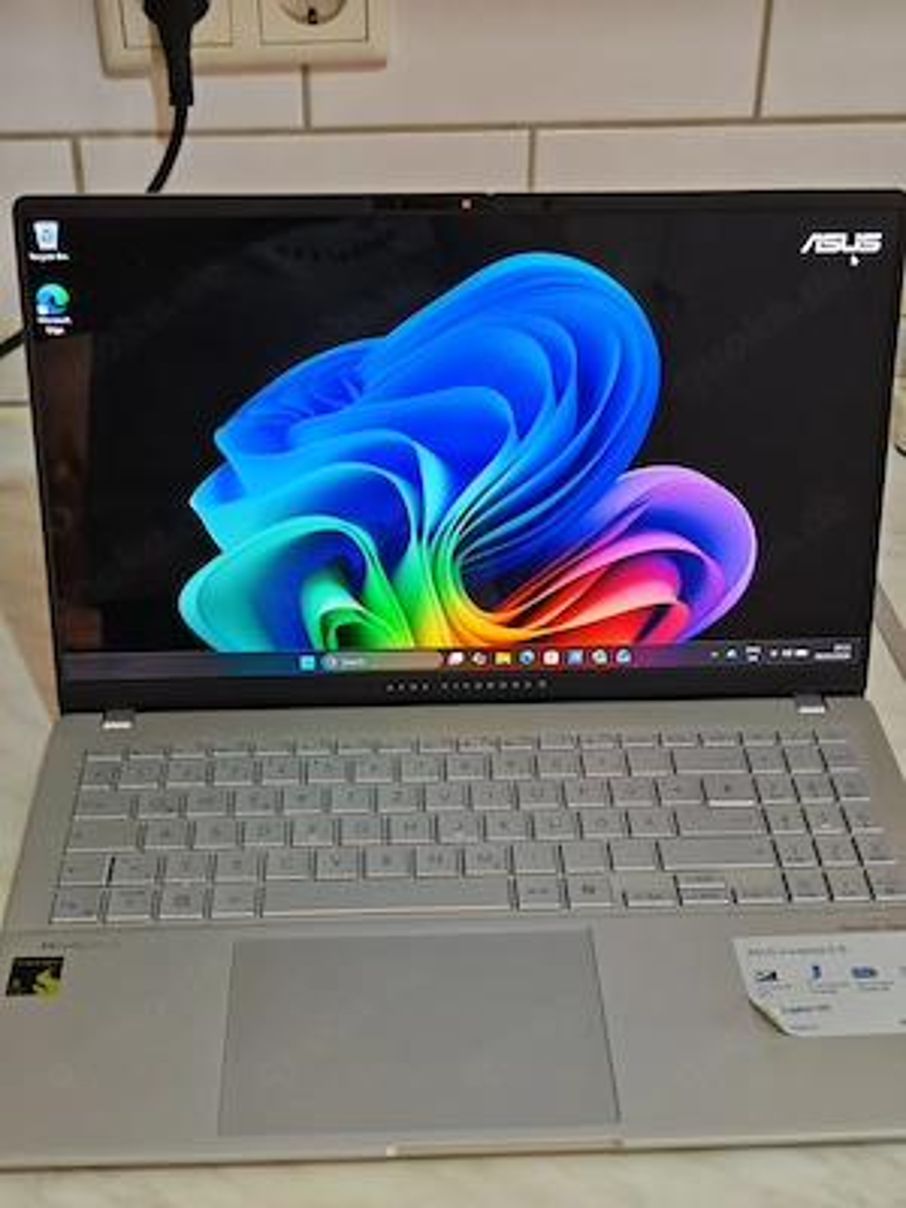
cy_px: 604
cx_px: 453
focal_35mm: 46
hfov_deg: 31.5
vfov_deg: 41.2
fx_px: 1605
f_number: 1.6
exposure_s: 1/50
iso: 64
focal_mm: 5.4
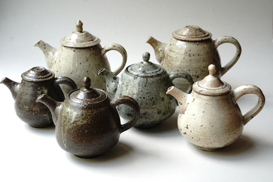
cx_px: 136
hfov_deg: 33.4
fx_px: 455
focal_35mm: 60
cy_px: 91
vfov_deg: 22.6
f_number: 10
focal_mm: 60
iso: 320
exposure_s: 1/30
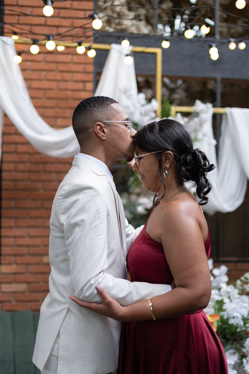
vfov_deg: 38.2
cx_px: 124
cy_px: 187
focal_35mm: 52
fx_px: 539
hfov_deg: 26.0
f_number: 1.4
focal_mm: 35
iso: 640
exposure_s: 1/2000
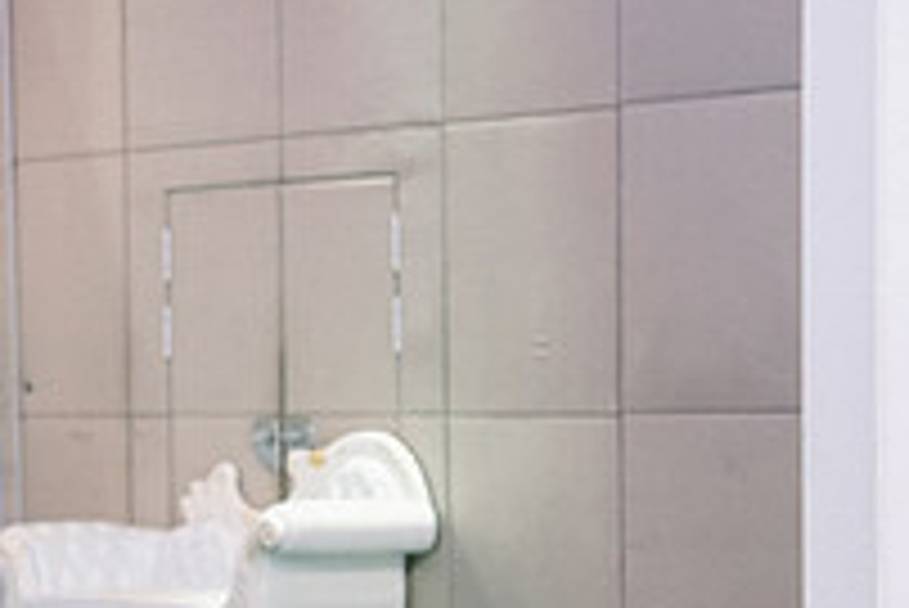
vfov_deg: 6.8
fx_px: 5079
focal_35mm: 201
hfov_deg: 10.1
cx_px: -144
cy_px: 700
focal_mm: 70
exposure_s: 1/125
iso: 3200
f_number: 2.8
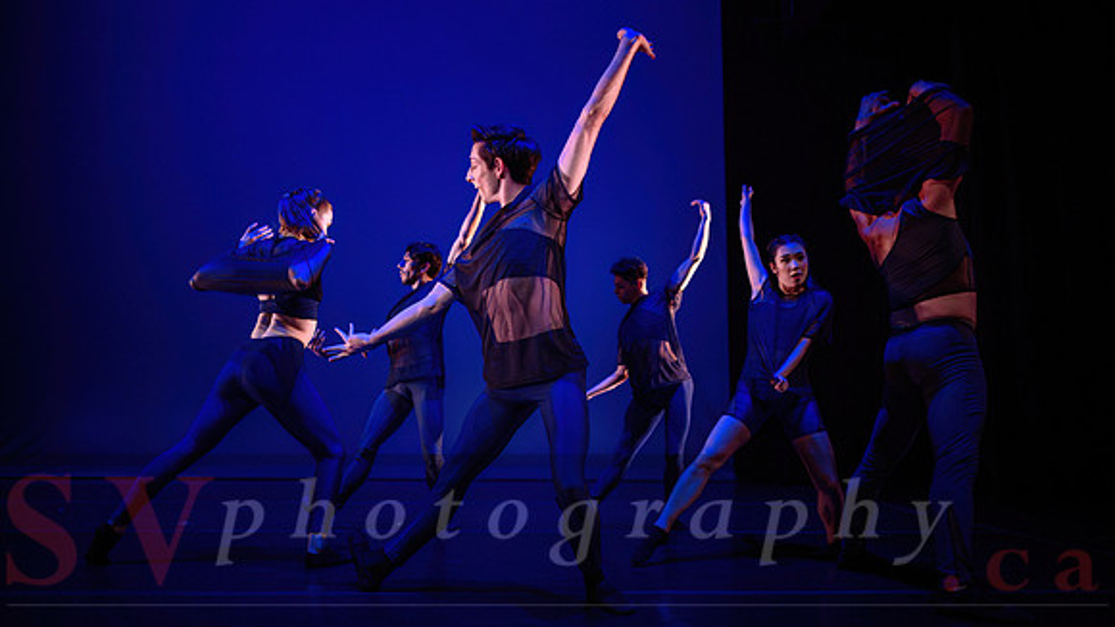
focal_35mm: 25
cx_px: 557
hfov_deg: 73.4
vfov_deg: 45.3
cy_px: 367
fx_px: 749
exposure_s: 1/320
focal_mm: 24
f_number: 1.4
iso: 1000
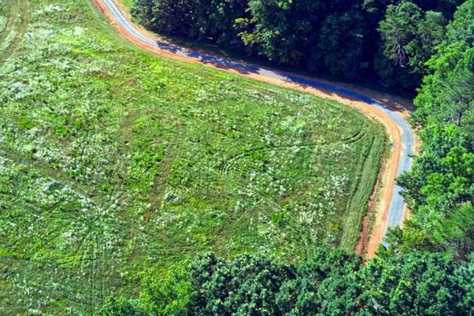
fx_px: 605
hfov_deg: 42.3
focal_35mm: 46
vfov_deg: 28.6
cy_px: 67
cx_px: 168
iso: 100
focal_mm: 4.7
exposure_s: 1/40
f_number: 2.2
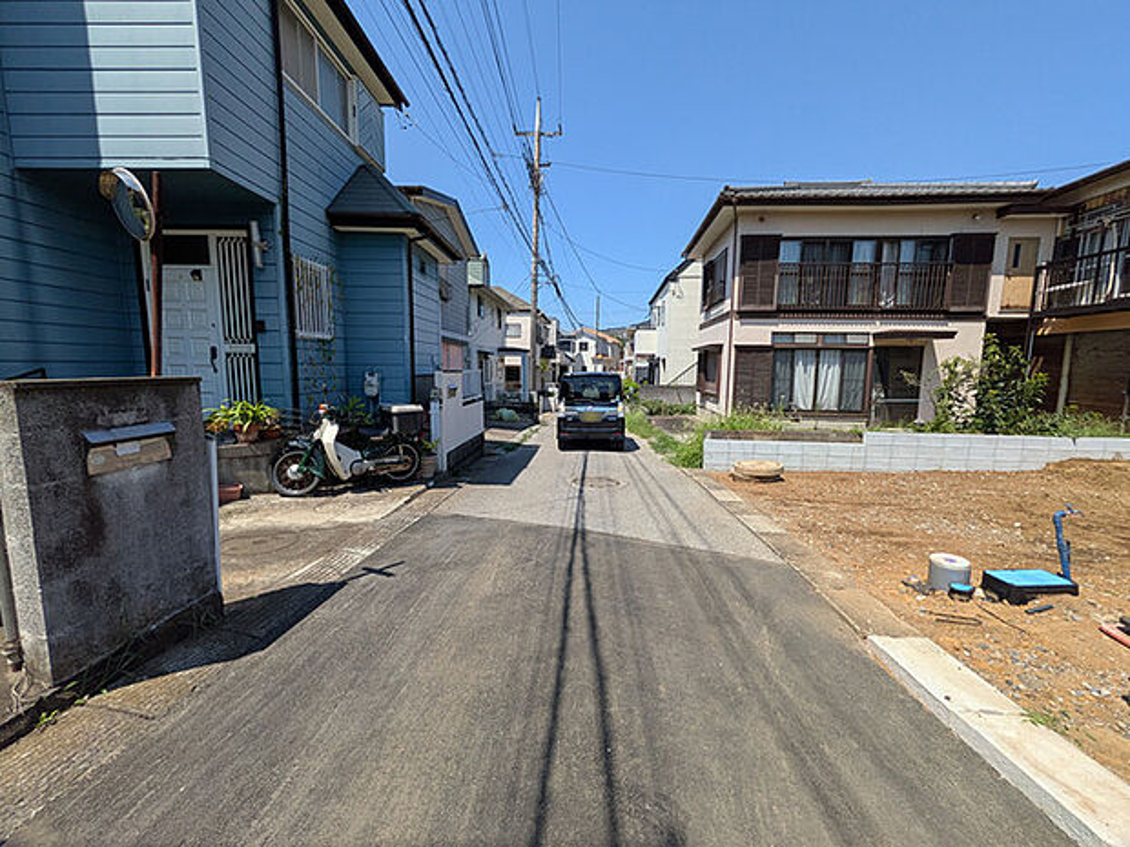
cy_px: 424
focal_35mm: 14
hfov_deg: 102.1
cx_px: 565
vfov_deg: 85.7
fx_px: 457
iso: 51
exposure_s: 1/1631
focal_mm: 1.83
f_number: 2.2
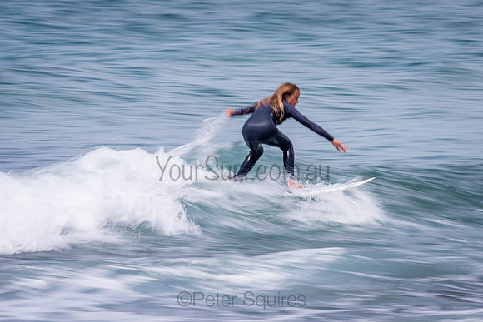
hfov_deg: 4.1
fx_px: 6710
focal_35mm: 500
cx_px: 242
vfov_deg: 2.8
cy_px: 161
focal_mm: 500
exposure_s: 1/20
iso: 64
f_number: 20
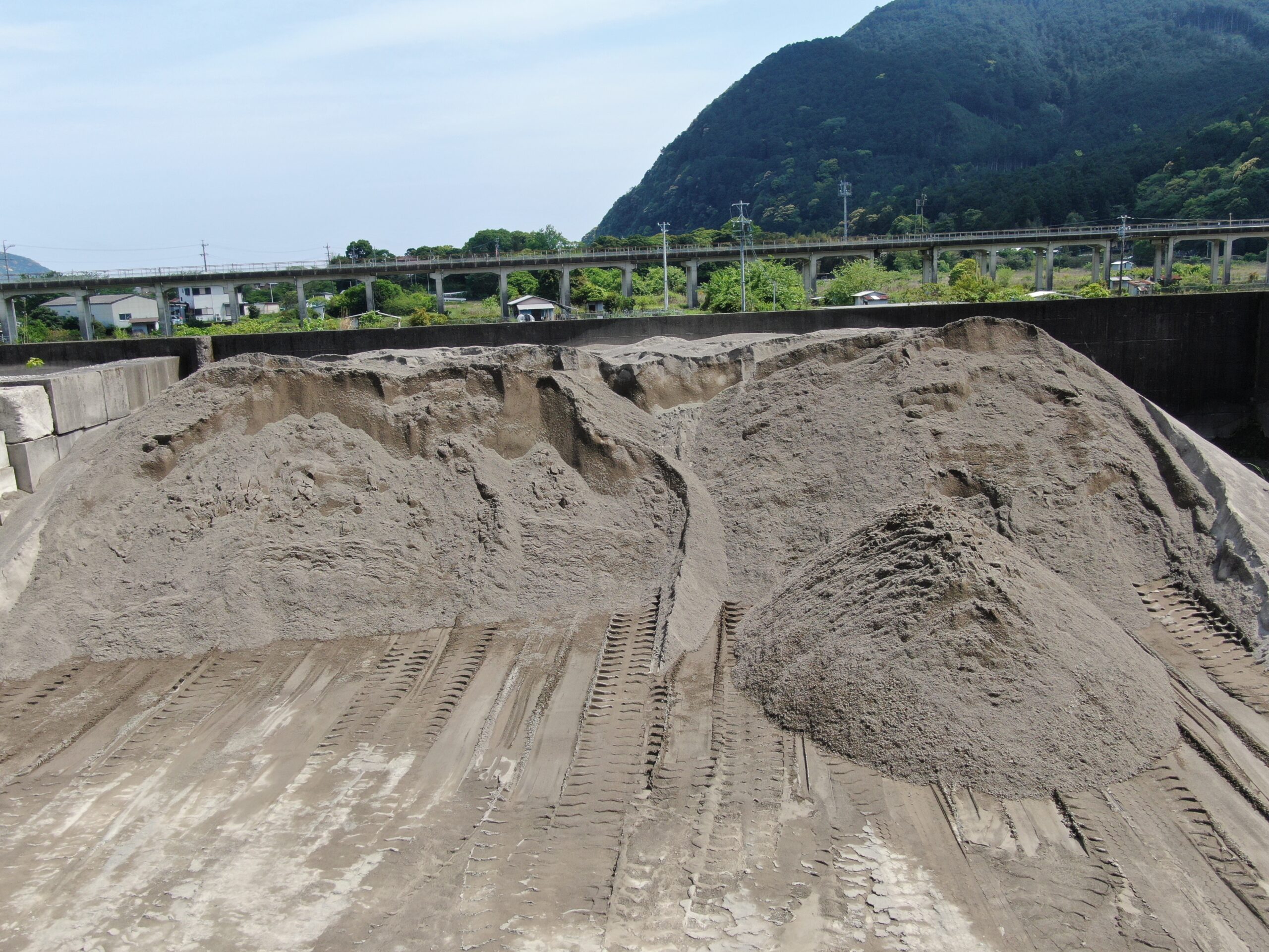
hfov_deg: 60.0
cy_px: 476
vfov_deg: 46.8
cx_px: 634
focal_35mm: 30
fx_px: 1100
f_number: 3.1
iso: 100
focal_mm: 5.22
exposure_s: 1/1000
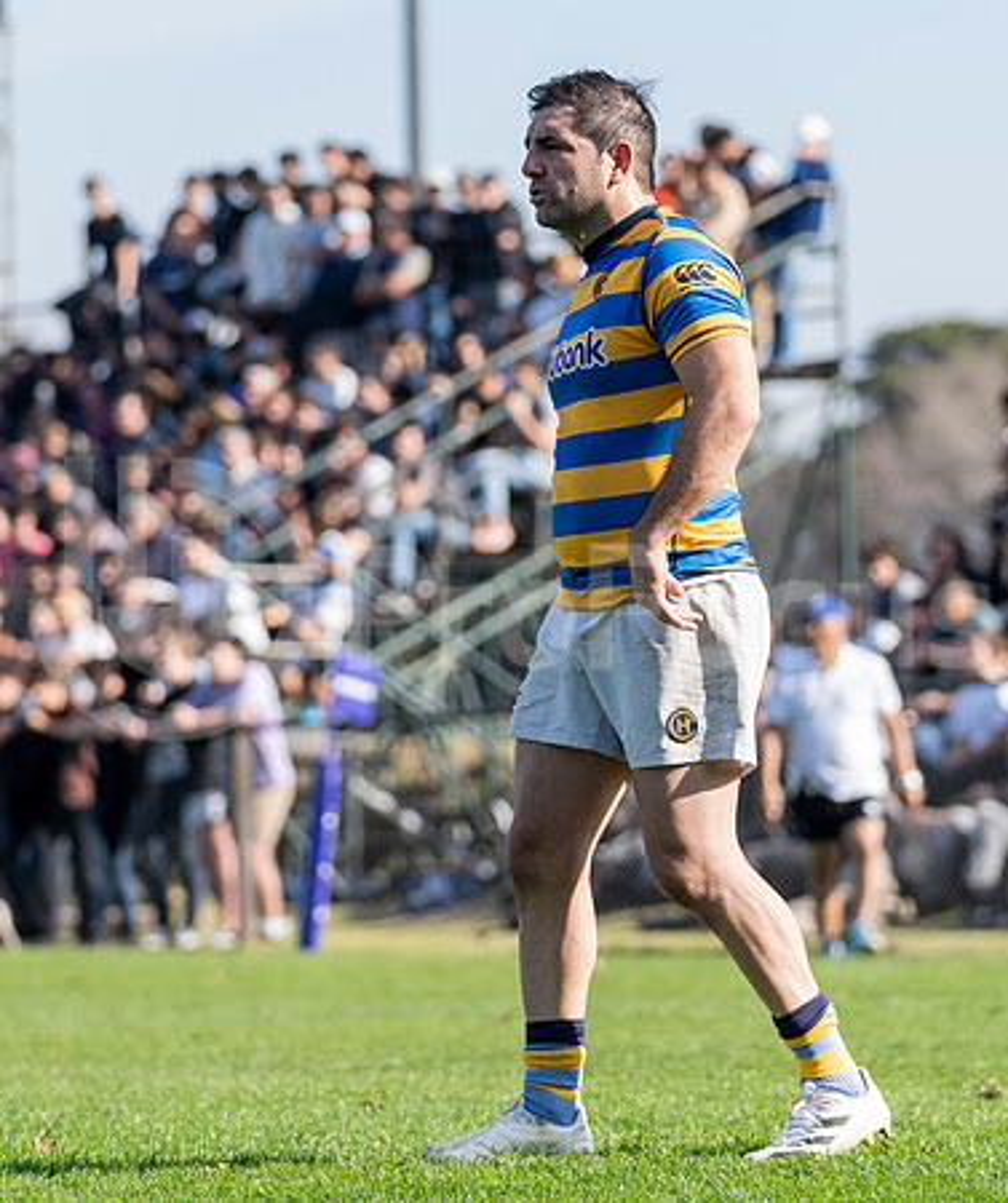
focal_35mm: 214
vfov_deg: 8.8
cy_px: 539
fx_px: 7777
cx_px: 482
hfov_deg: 7.4
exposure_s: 1/800
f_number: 2.8
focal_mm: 113
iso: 100
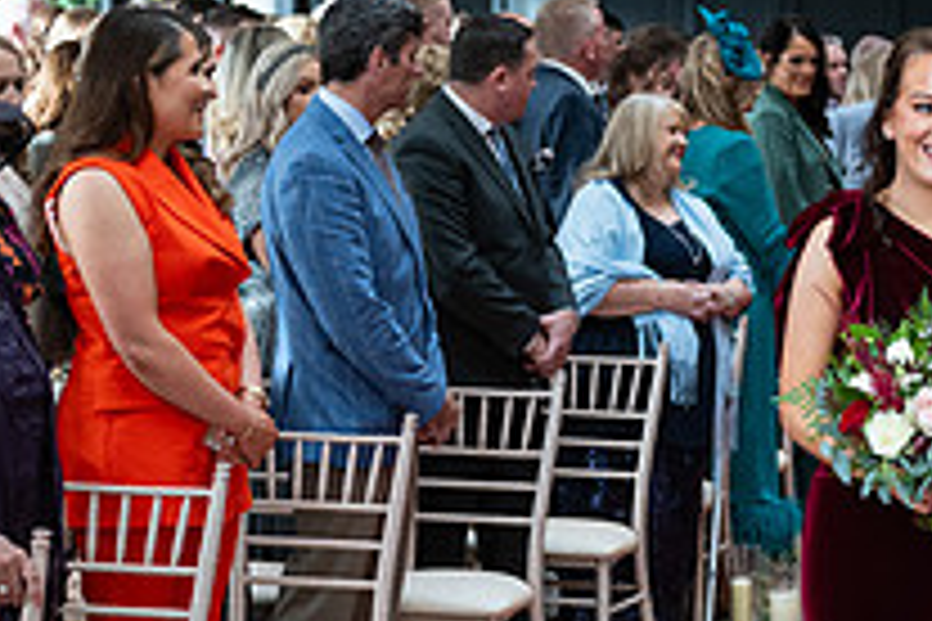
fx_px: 3262
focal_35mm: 126
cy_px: 412
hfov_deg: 15.9
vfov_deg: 10.9
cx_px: 955
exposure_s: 1/160
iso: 640
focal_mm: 45
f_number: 3.5
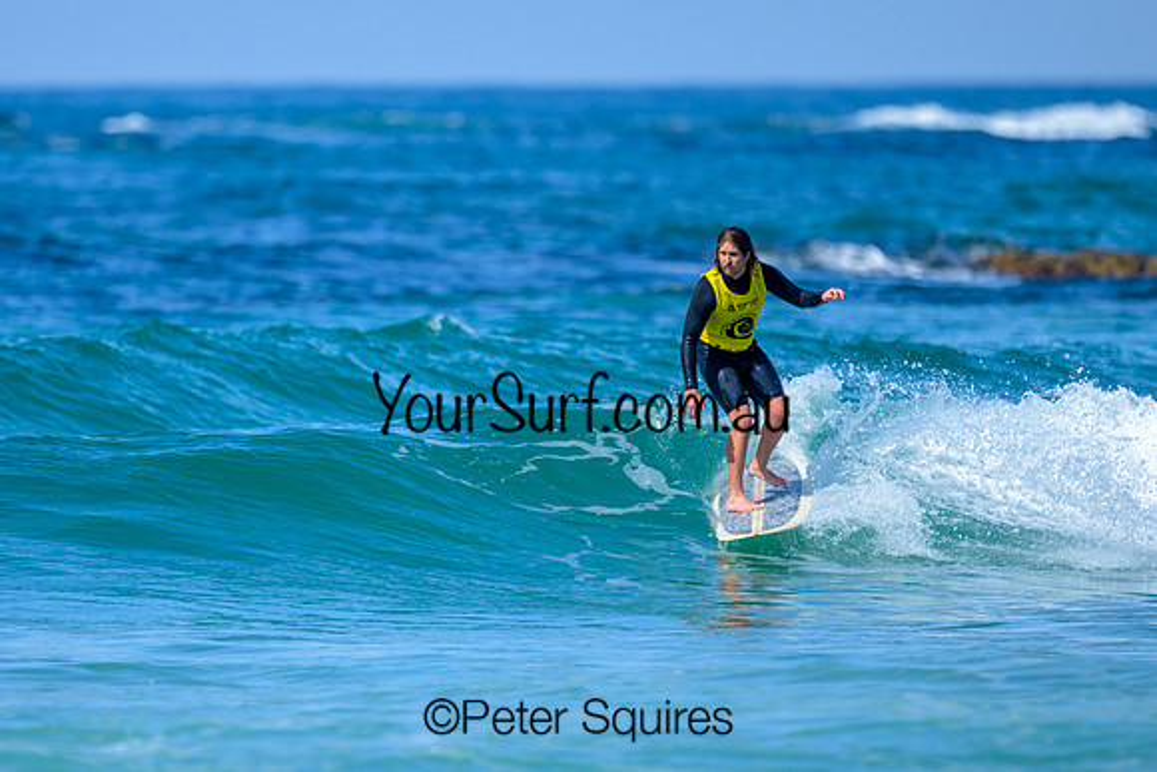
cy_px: 419
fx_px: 35358
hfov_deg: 1.9
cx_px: 470
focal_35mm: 1100
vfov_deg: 1.3
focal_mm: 800
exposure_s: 1/2000
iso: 320
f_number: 6.3
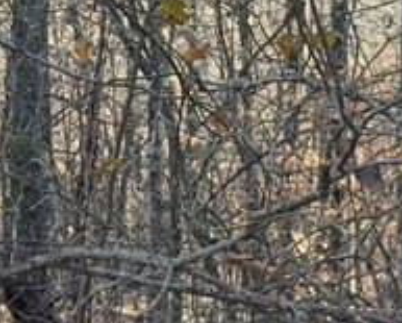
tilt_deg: -10.1
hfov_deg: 7.8
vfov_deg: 6.2
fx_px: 2955
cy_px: -8
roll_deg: -2.2
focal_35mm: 248
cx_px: 127
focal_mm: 6.76
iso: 80
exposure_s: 1/503
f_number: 1.78
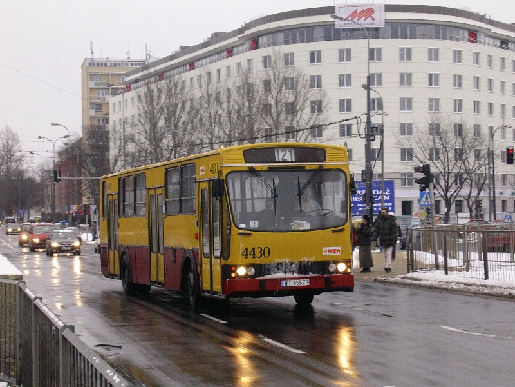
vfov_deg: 17.0
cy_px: 194
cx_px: 258
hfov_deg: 22.5
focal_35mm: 87
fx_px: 1294
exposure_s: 1/52.2
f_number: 4.1
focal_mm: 13.1
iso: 70
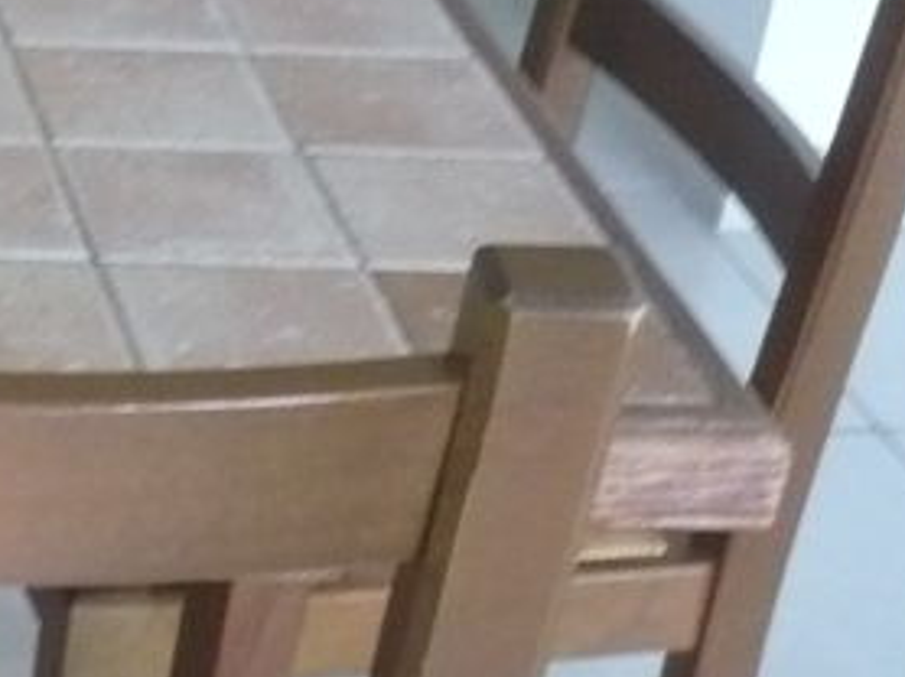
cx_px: -335
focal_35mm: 126
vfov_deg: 11.7
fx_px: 3291
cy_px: 413
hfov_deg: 14.8
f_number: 2.8
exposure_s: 1/60
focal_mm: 5.8
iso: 400
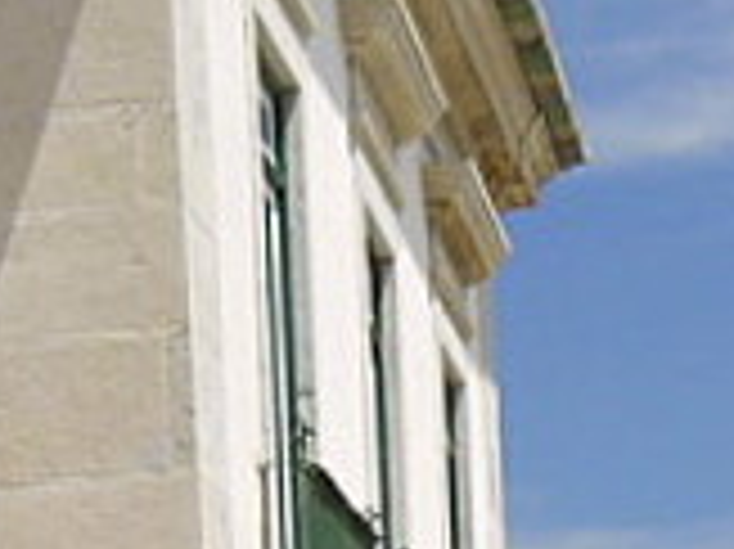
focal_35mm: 220
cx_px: 405
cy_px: 1971
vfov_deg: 6.0
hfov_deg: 9.0
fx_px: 4661
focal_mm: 14
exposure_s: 1/250
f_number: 6.3
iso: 100
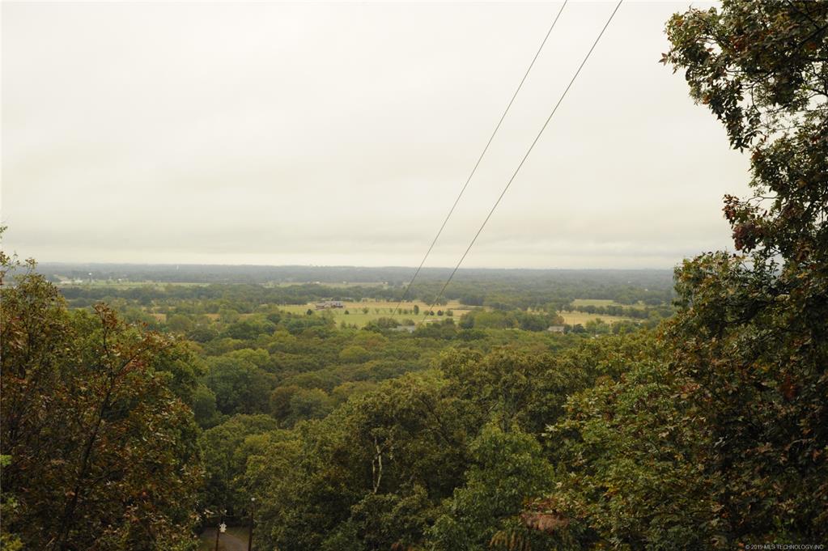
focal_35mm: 58
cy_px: 276
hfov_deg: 34.5
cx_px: 414
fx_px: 1333
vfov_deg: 23.4
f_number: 10
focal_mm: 58
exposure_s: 1/250
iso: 3200
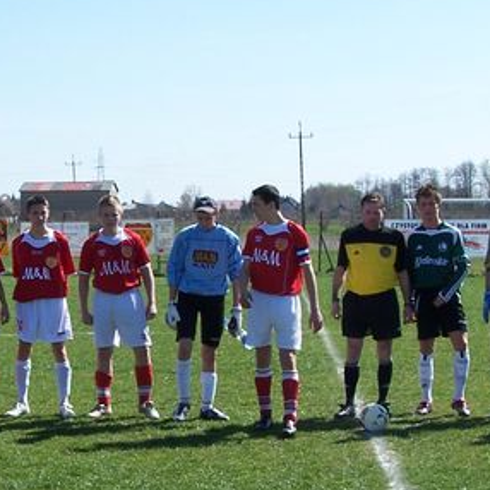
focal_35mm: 99
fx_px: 1585
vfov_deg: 17.5
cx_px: 118
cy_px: 351
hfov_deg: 17.5
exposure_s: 1/640
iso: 80
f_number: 4
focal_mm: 6.7
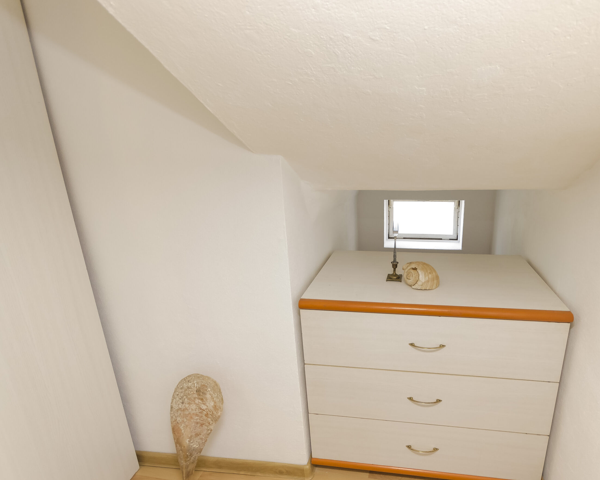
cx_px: 365
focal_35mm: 20
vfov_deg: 69.2
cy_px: 247
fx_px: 348
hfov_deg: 80.4
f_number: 4.2
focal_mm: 11
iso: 2000
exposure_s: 1/60
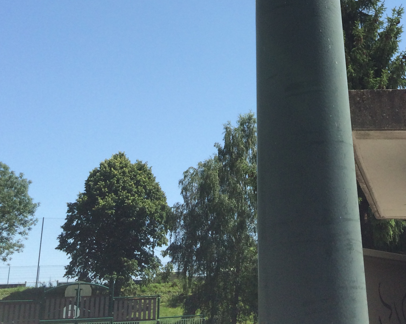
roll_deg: +3.8
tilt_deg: +26.9
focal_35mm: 61
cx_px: 293
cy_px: -79
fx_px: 733
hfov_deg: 30.5
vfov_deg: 22.7
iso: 32
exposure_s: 1/2160
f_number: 2.2
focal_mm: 4.15
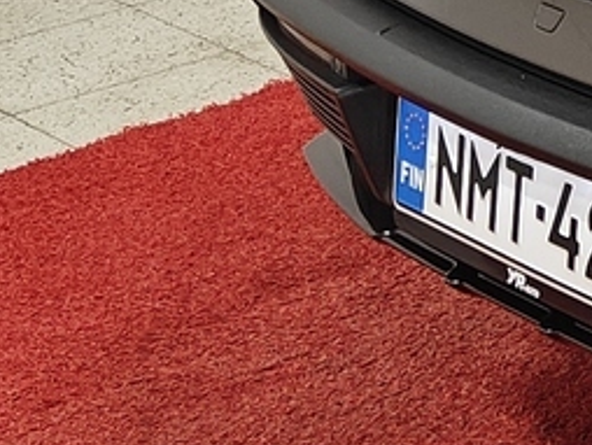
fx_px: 3201
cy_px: -242
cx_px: 1636
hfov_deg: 9.0
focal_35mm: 187
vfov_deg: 7.8
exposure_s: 1/56
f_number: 1.8
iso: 125
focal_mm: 5.59
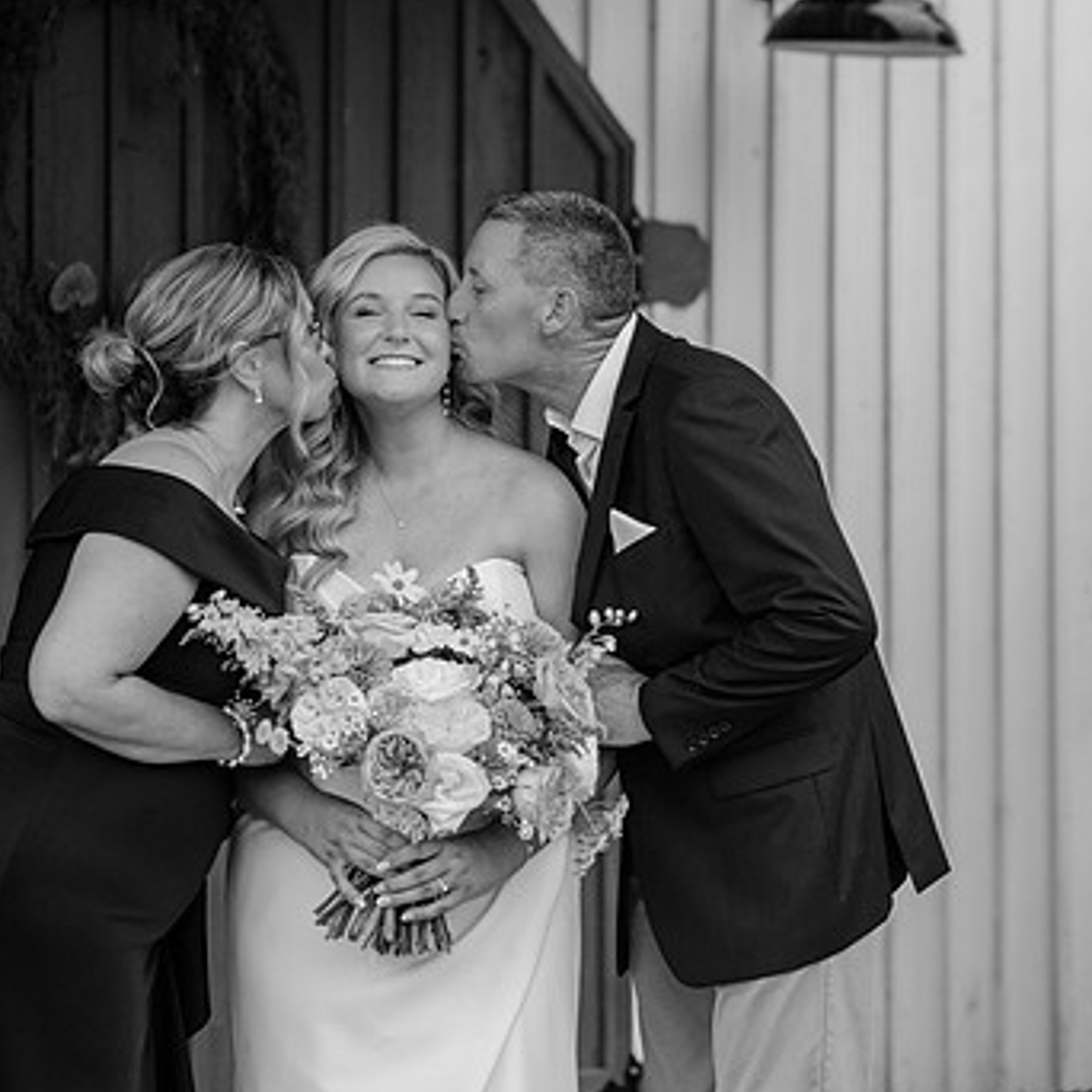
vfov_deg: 16.1
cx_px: 482
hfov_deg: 16.1
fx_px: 3855
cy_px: 495
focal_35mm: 108
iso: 1000
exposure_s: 1/4000
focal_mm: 50
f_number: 1.8
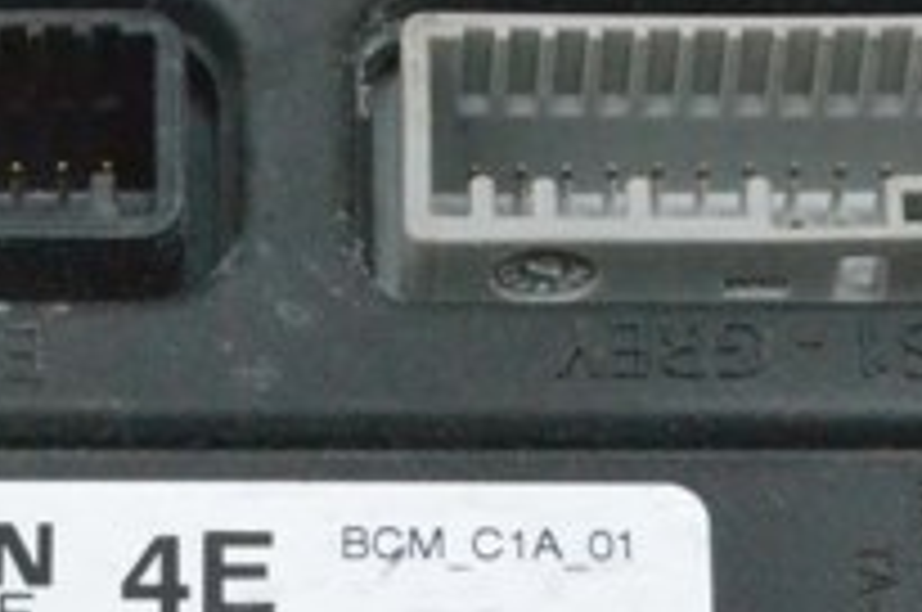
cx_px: 180
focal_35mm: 258
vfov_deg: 5.3
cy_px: 652
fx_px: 6586
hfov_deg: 8.0
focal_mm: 55
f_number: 18
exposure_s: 1/50
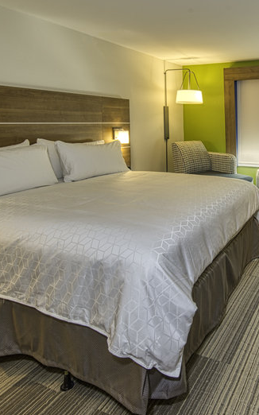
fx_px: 282
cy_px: 205
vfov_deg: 72.6
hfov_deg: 47.8
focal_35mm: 25
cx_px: 187
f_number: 8
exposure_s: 1/8
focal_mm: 16
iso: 320
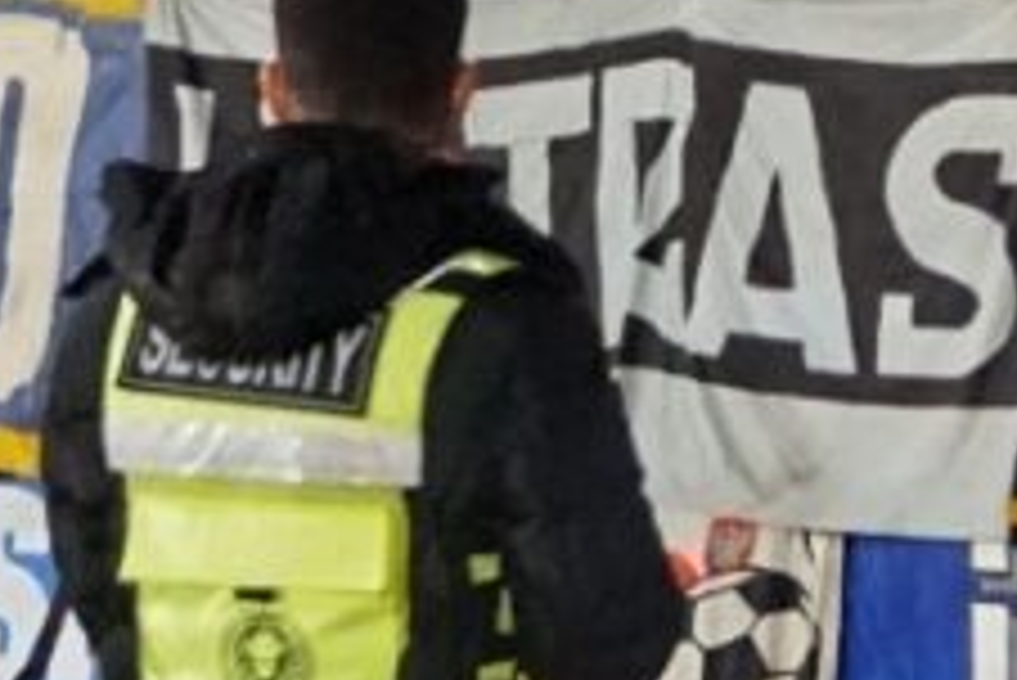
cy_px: -862
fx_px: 21596
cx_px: 2750
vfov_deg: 1.8
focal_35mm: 764
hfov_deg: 2.7
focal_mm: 72
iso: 12800
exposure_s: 1/30
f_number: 5.6
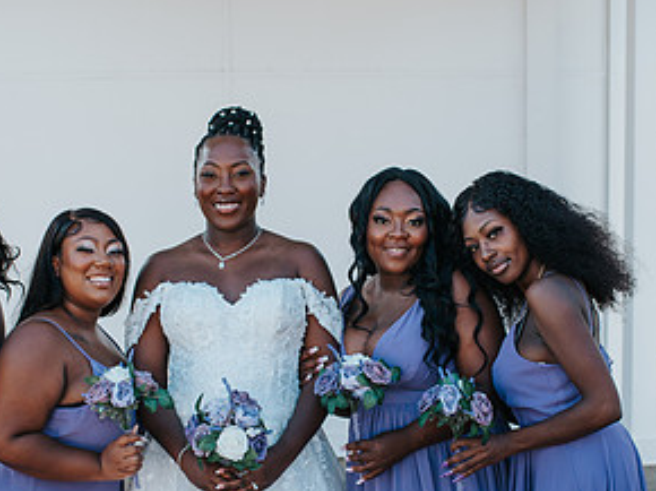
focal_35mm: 74
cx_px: 289
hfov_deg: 26.3
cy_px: 378
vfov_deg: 19.7
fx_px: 1401
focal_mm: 35
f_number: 2.8
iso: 100
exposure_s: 1/640
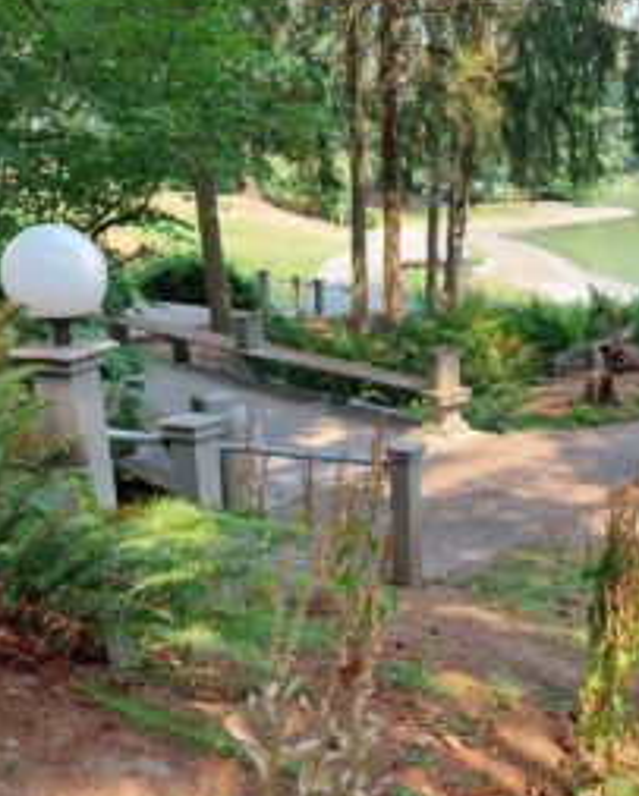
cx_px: 447
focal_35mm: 37
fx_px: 873
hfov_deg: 39.5
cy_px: 428
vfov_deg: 49.0
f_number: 1.8
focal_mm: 5.23
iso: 40
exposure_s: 1/213
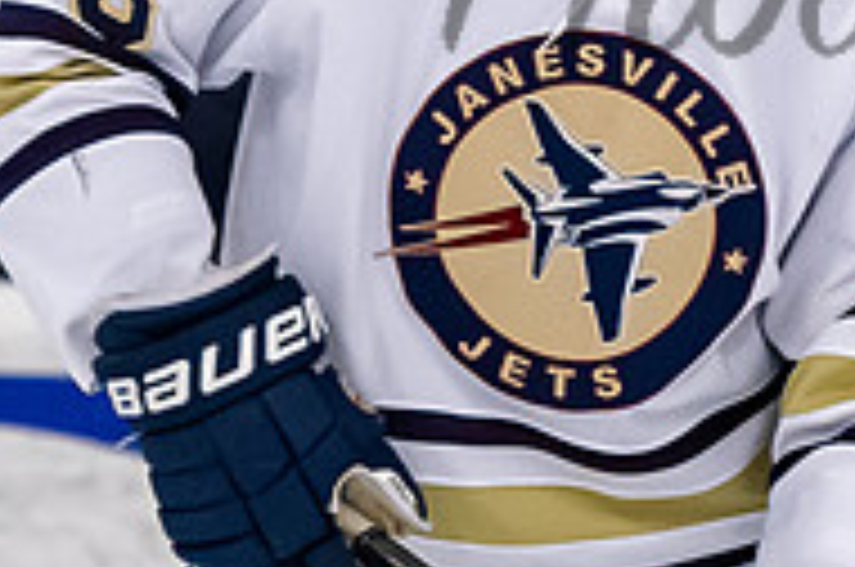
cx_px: 554
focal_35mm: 1344
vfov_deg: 1.0
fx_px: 31866
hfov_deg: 1.5
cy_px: -435
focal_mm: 195
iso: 2000
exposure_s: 1/800
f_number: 3.2
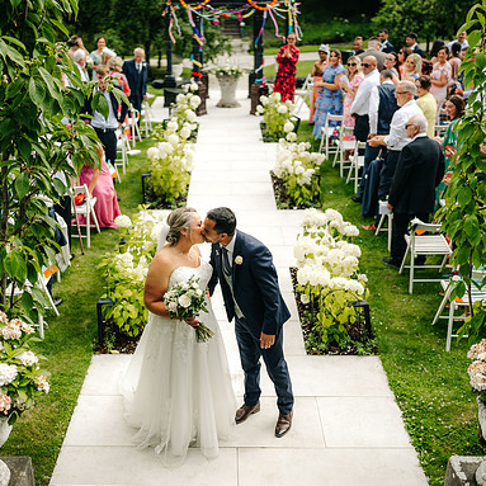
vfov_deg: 37.6
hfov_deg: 37.5
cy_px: 244
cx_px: 216
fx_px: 715
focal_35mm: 45
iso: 100
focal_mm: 35
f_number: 1.4
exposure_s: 1/3200
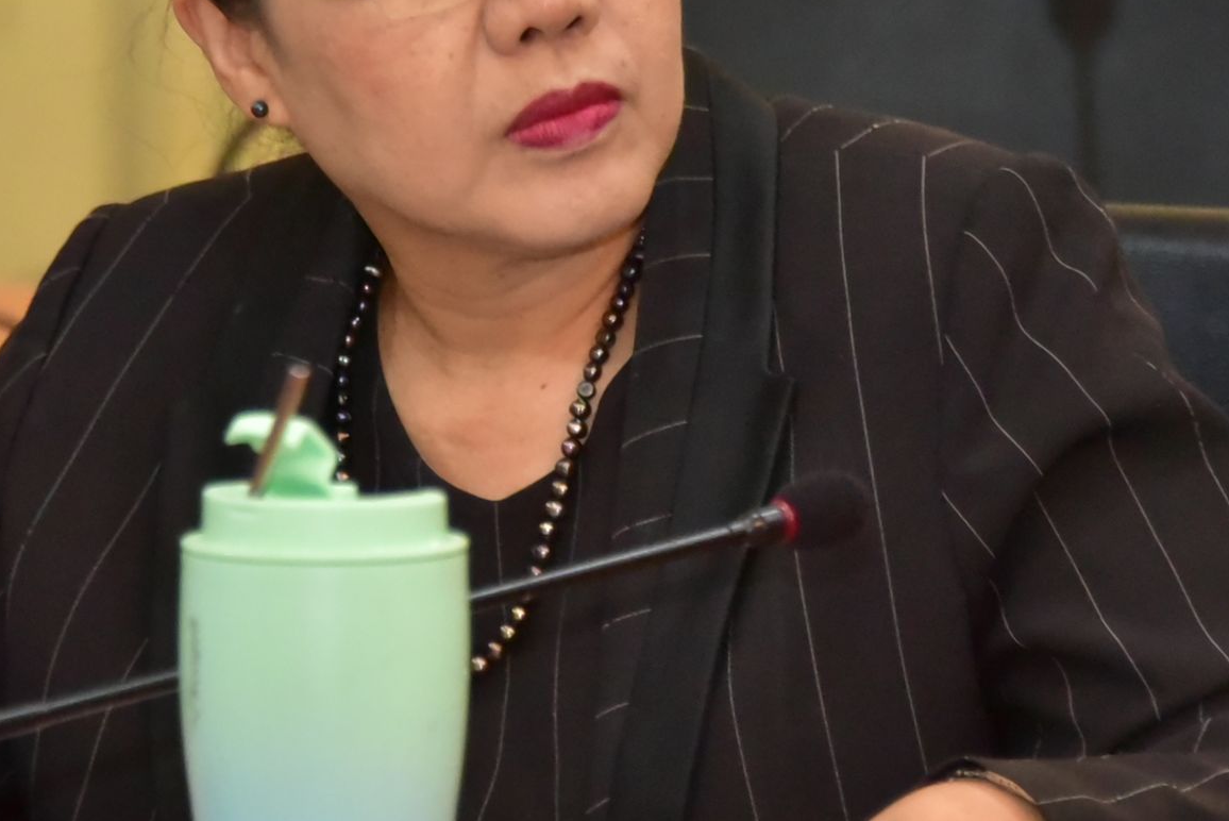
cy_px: 264
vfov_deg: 3.0
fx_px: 15506
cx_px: 575
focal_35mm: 454
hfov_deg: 4.5
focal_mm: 210
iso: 8000
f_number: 5.6
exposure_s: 1/200
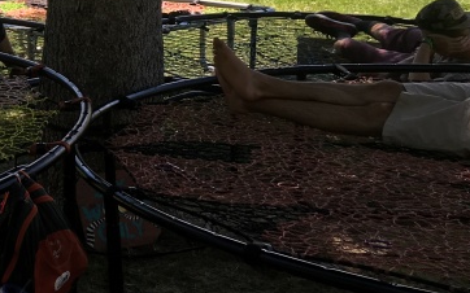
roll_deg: +3.2
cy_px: 1
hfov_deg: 21.1
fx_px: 1114
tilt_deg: -6.6
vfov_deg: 14.8
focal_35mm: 87
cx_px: -175
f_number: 2.2
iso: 25
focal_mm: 4.15
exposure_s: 1/680
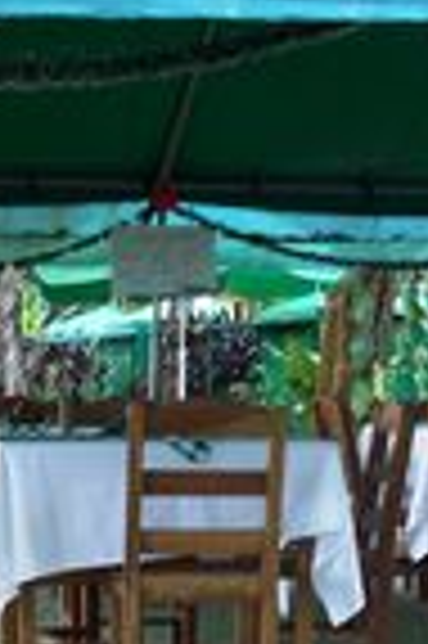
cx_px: 230
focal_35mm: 99
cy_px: 522
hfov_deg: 13.8
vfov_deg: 20.4
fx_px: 1770
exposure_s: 1/60
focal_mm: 7.8
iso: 80
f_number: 2.8
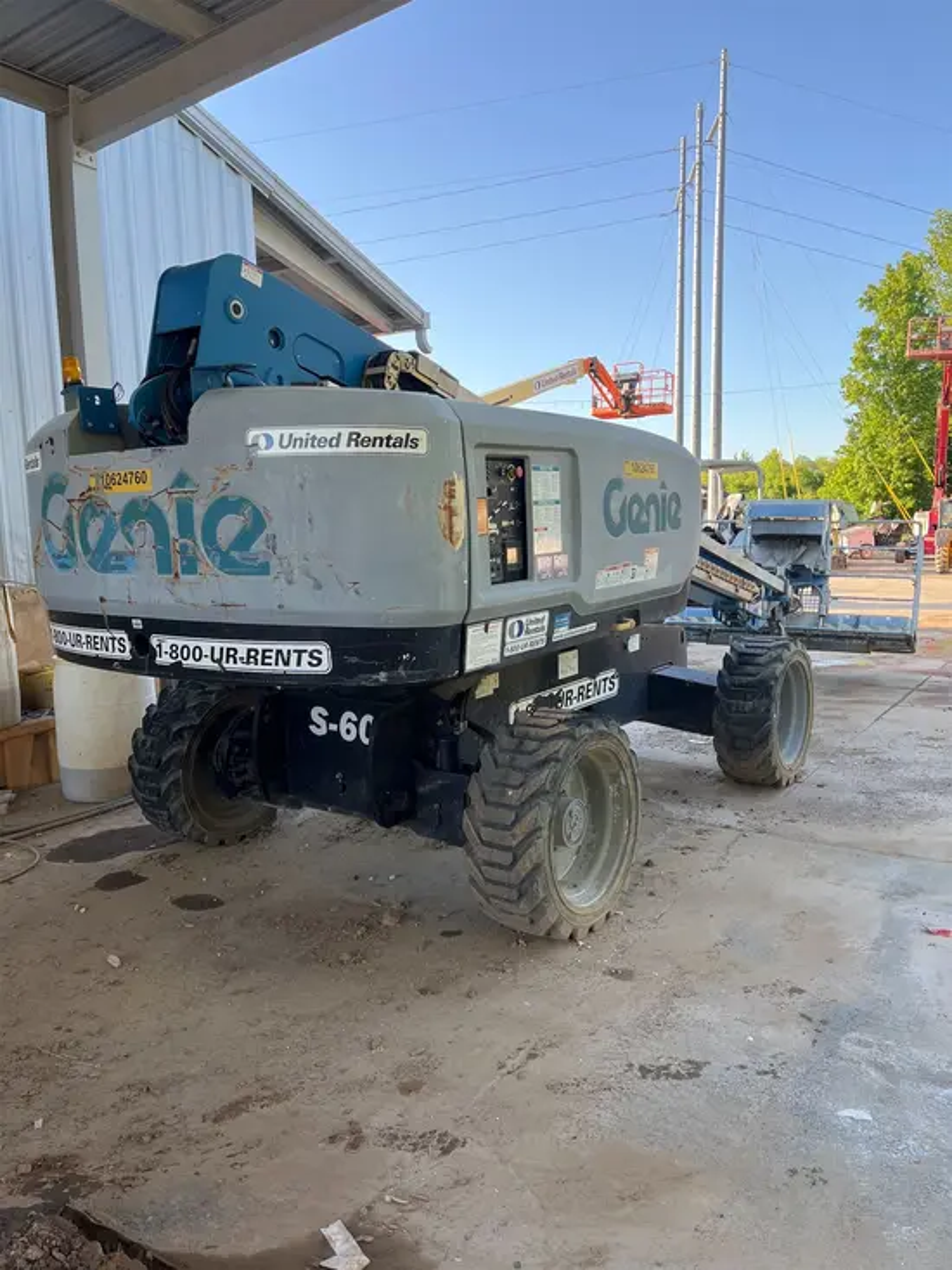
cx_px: 476
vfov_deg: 67.3
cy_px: 635
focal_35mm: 26
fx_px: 953
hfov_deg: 53.1
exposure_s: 1/435
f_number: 1.6
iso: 50
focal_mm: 5.1
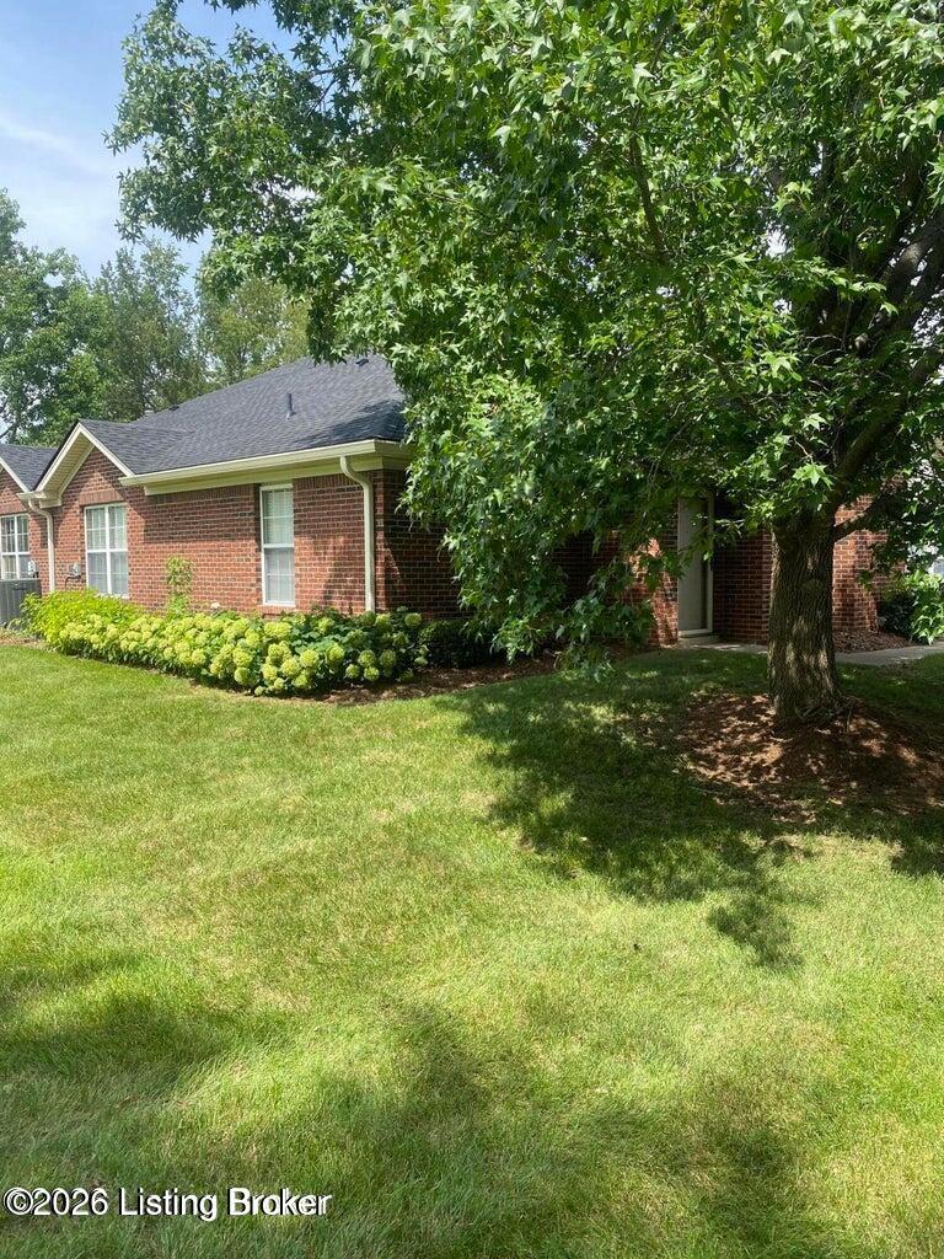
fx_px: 945
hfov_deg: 53.1
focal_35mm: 26
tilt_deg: -3.2
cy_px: 630
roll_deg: +1.9
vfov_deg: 67.3
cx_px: 472
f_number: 1.8
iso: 32
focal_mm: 4.25
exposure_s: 1/942
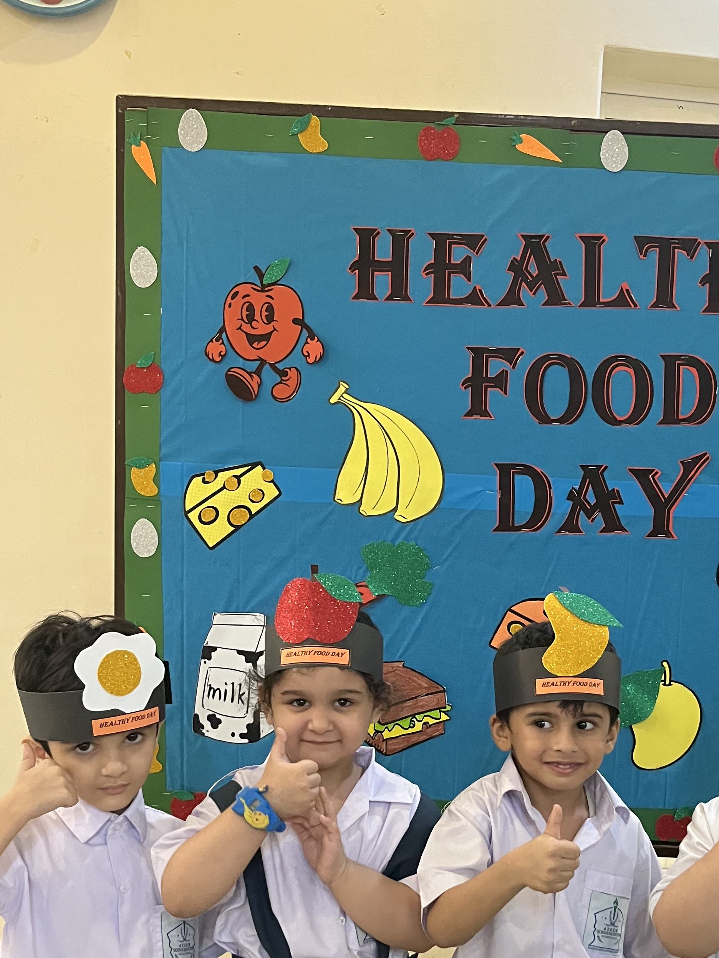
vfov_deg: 44.2
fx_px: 1163
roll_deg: -2.0
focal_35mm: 42
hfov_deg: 34.1
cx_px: 477
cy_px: 636
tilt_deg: -7.6
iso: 500
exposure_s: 1/47
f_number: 1.6
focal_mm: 5.1
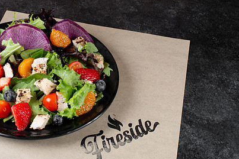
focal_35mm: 72
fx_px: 478
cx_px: 69
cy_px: 92
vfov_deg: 18.9
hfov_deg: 27.8
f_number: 14
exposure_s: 1/200
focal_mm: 50
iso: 250
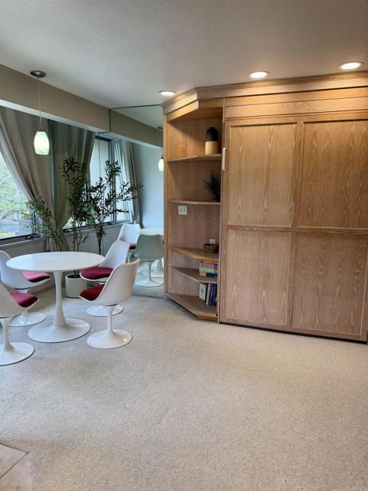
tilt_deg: -8.6
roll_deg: -1.1
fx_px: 340
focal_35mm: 24
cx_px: 184
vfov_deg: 71.6
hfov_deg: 56.8
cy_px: 246
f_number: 1.78
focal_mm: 6.76
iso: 80
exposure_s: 1/120
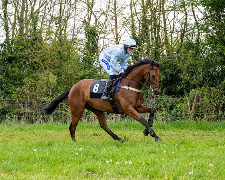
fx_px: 918
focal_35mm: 138
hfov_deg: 14.0
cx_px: 110
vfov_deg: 11.2
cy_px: 93
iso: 800
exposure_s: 1/1600
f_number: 4
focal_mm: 98
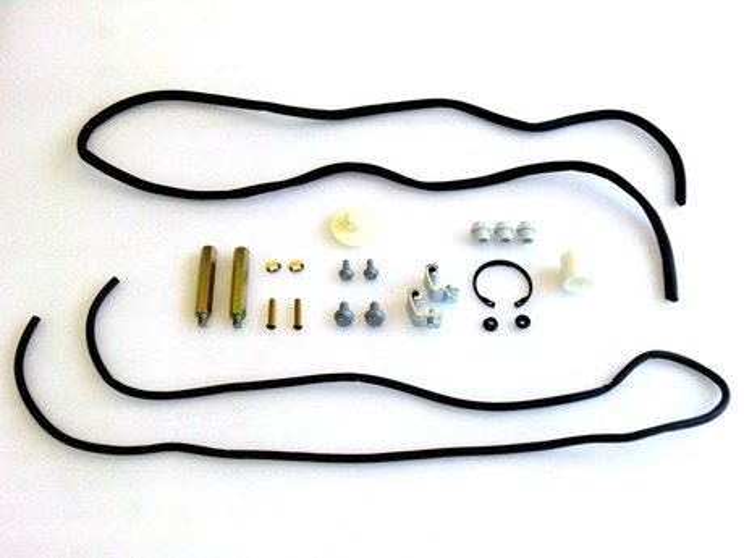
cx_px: 372
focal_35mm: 36
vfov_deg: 39.7
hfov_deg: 51.4
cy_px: 279
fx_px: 774
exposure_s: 1/80
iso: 64
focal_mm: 6.51
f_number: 3.1
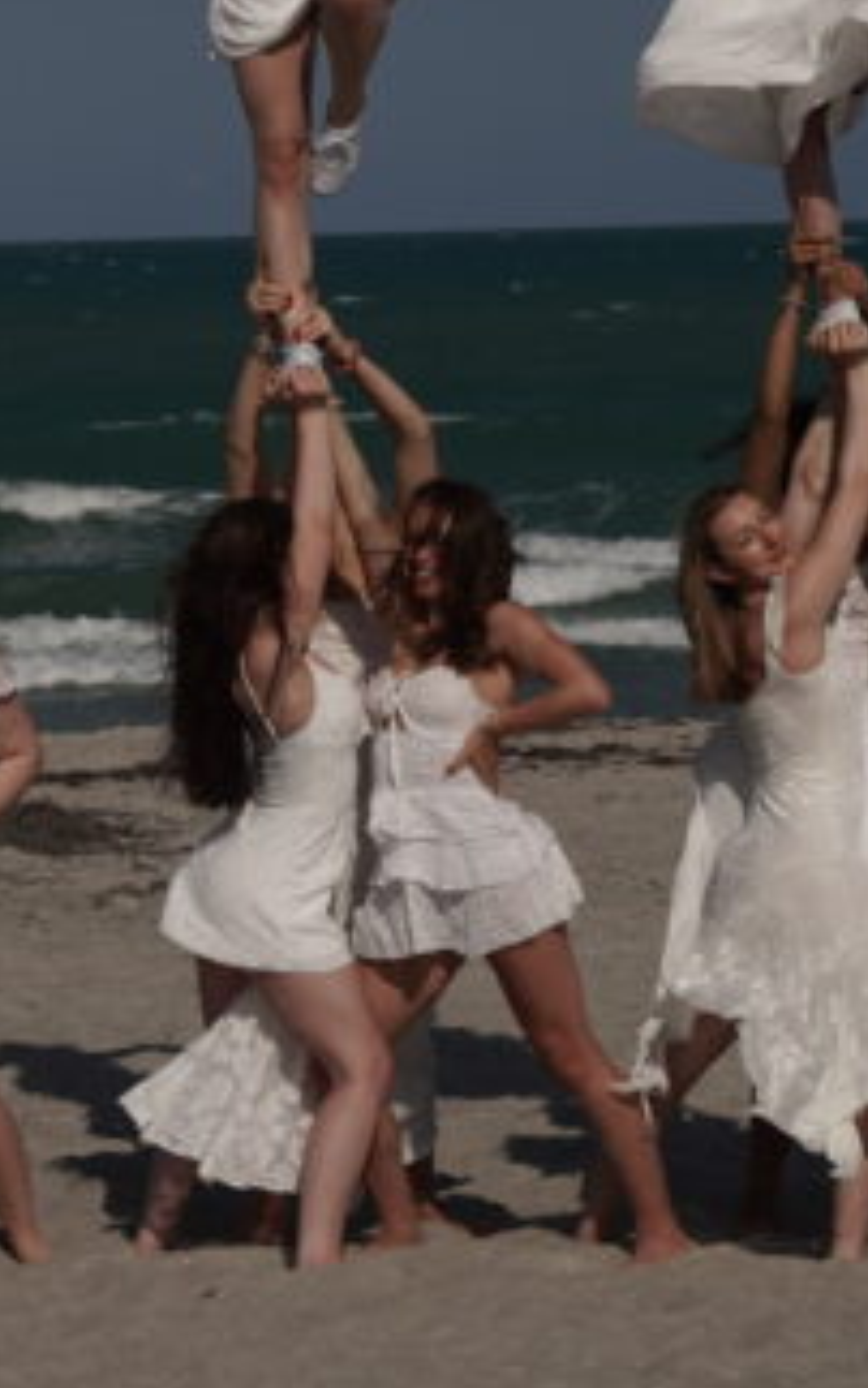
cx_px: -232
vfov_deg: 10.3
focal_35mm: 204
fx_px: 7718
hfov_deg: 6.4
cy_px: 402
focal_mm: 50
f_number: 8
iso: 100
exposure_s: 1/500
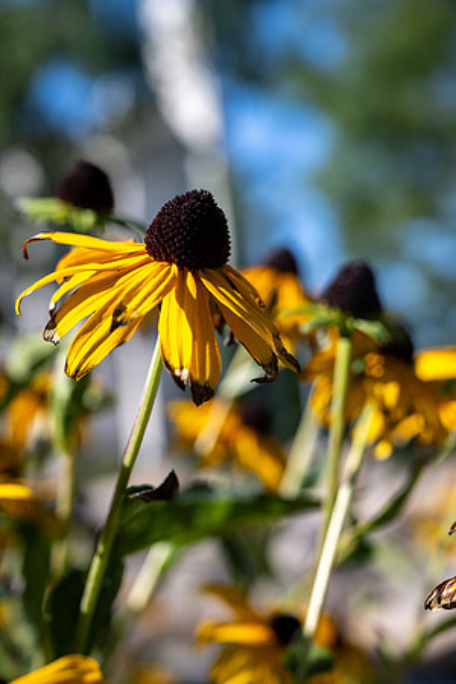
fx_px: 1330
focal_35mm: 70
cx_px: 228
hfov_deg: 19.5
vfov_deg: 28.8
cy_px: 342
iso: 200
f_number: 6.3
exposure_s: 1/640
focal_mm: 70
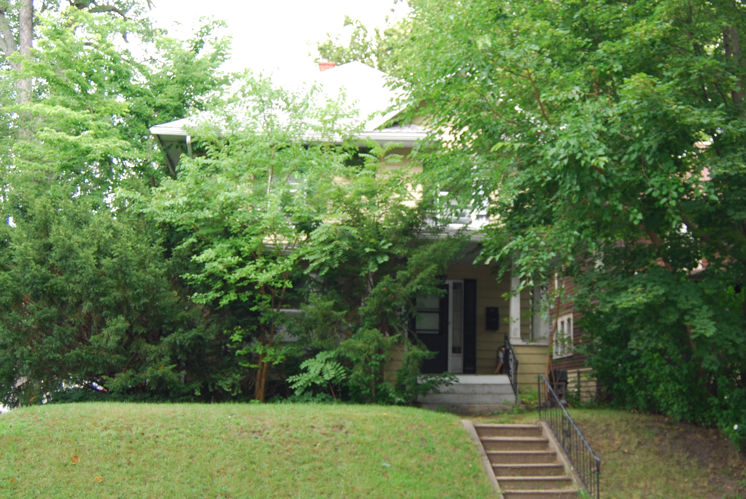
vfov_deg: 27.1
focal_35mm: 50
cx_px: 405
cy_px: 267
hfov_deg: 39.5
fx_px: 1037
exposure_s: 1/125
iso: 200
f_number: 3.8
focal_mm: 22
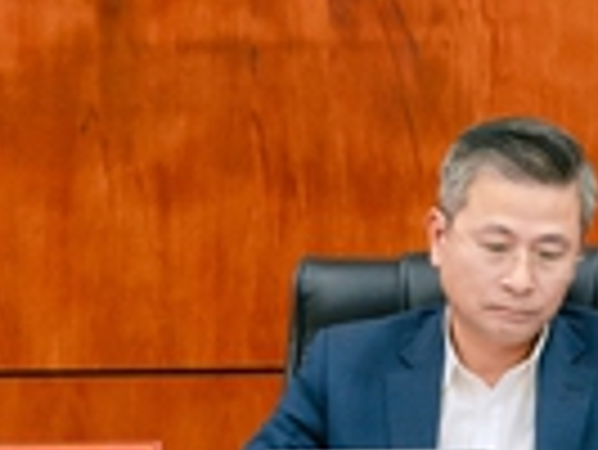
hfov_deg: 5.2
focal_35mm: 374
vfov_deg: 4.0
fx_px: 6467
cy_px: -142
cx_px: 1205
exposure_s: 1/160
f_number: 4
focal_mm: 70
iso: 1600
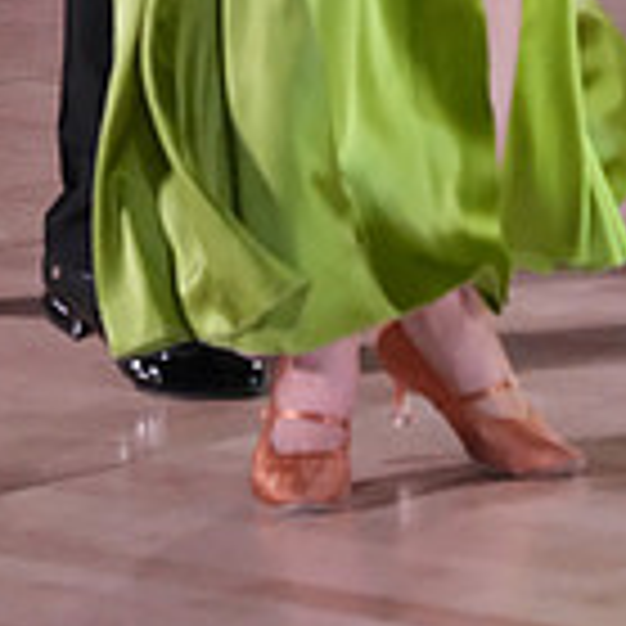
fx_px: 6547
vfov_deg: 5.4
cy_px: -649
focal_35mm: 320
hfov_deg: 5.5
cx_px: 142
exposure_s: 1/400
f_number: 5.6
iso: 8000
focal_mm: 90
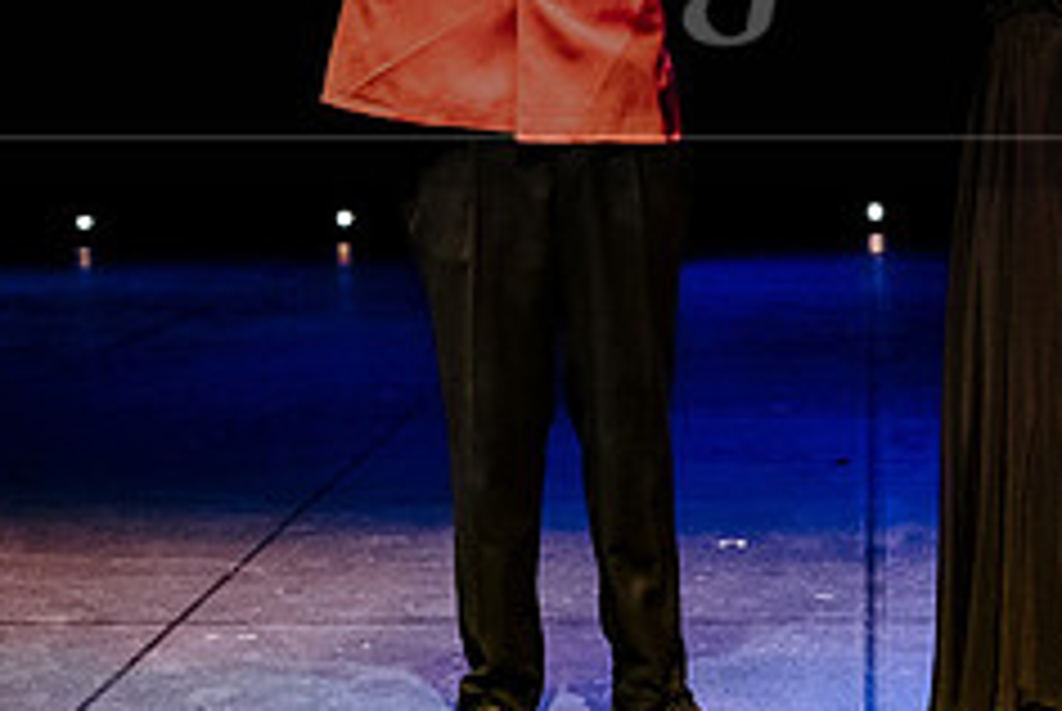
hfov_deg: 20.9
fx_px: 2865
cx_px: 698
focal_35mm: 97
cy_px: 16
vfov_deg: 14.0
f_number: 2.8
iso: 1600
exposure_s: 1/100
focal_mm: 35
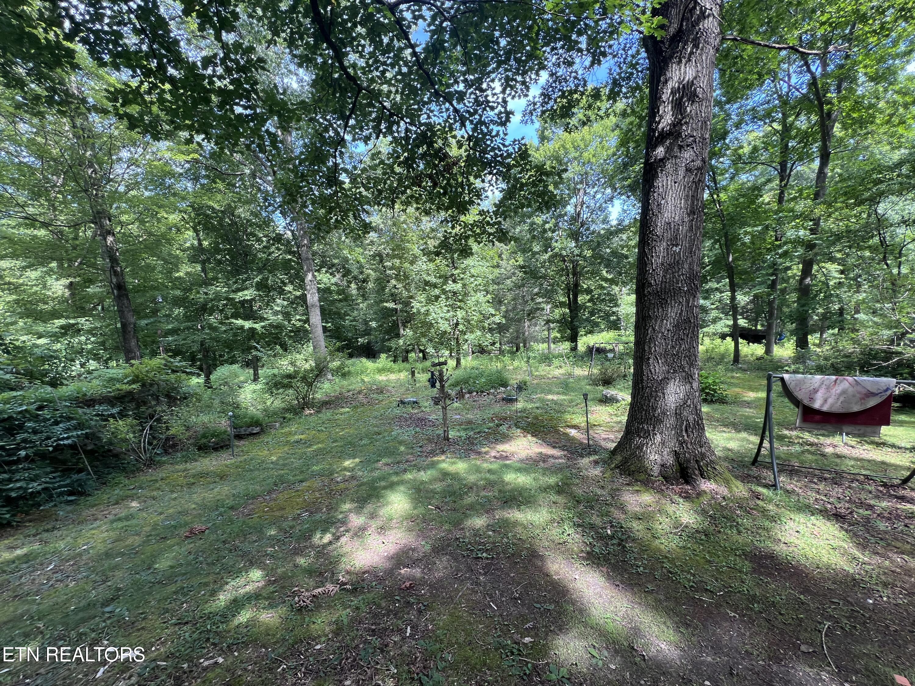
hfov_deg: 106.2
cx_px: 458
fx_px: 344
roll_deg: +1.9
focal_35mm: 13
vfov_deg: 89.9
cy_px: 343
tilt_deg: -9.3
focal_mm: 1.57
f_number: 1.8
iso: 32
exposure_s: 1/99
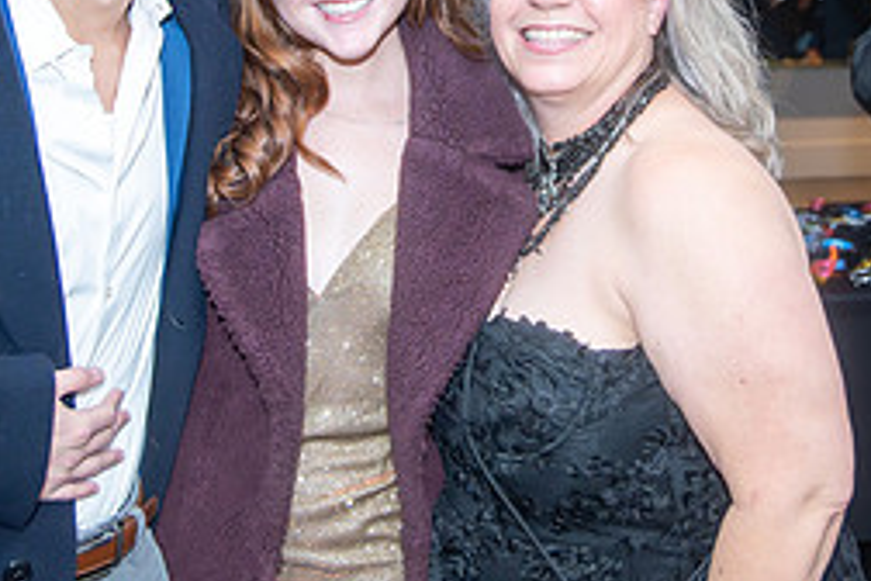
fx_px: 1669
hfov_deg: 29.2
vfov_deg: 19.1
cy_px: -22
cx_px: 529
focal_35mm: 69
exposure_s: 1/160
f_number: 4
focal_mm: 30
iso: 2500
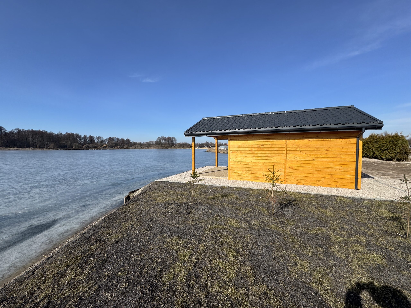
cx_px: 206
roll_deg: +0.2
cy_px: 154
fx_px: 166
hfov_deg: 102.1
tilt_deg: -2.5
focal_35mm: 14
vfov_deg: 85.7
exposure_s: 1/2342
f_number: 2.2
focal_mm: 2.22
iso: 40
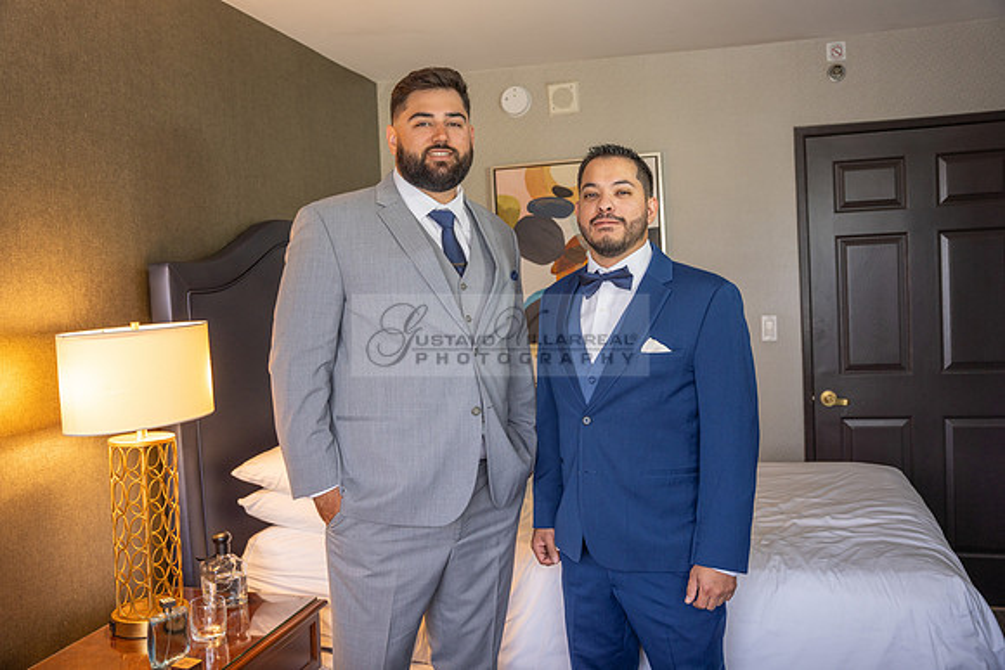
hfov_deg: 58.9
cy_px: 335
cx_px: 502
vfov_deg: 41.3
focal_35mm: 32
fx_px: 891
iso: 320
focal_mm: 31.9
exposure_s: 1/80
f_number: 3.5
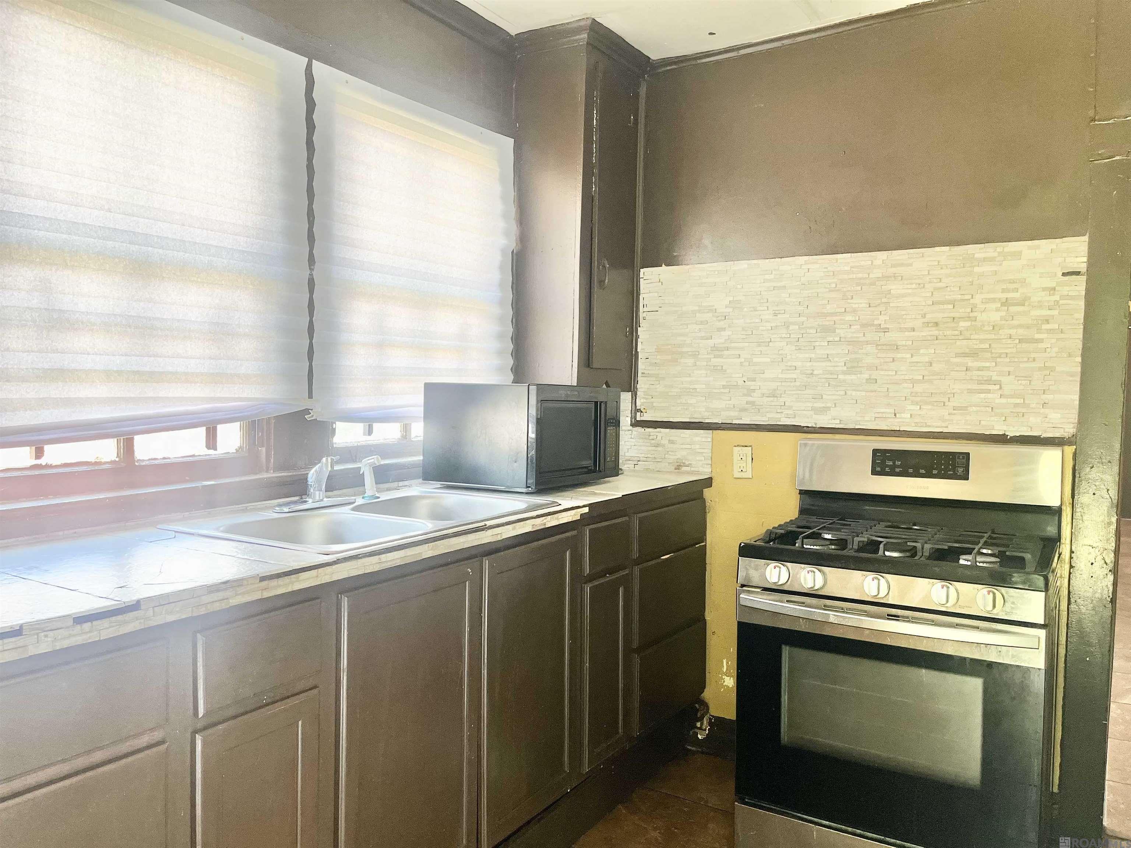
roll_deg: -0.1
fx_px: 849
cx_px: 566
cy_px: 424
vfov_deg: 53.1
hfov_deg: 67.3
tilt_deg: -1.4
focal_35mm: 26
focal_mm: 5.1
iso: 125
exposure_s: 1/117
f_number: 1.6
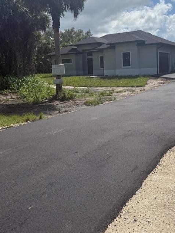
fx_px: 263
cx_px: 88
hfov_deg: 36.8
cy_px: 87
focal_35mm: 39
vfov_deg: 47.4
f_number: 1.78
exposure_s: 1/7353
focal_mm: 6.76
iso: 80
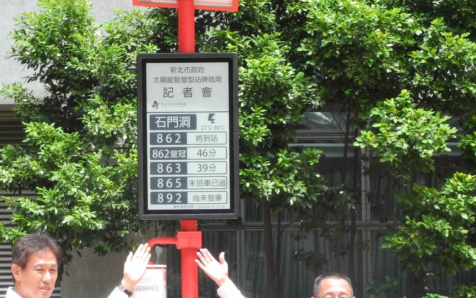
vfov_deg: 10.4
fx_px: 1622
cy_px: 304
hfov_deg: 16.7
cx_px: 192
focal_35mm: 125
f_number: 6.3
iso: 100
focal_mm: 14.5
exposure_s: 1/80
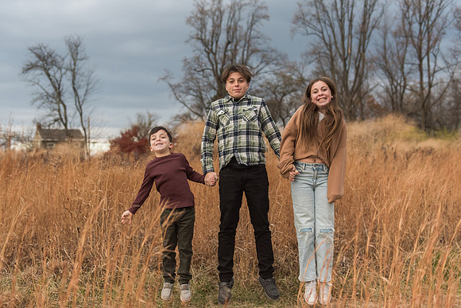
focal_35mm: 44
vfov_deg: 30.6
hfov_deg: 44.5
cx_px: 232
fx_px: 563
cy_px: 147
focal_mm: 42
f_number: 3.2
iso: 800
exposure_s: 1/2500
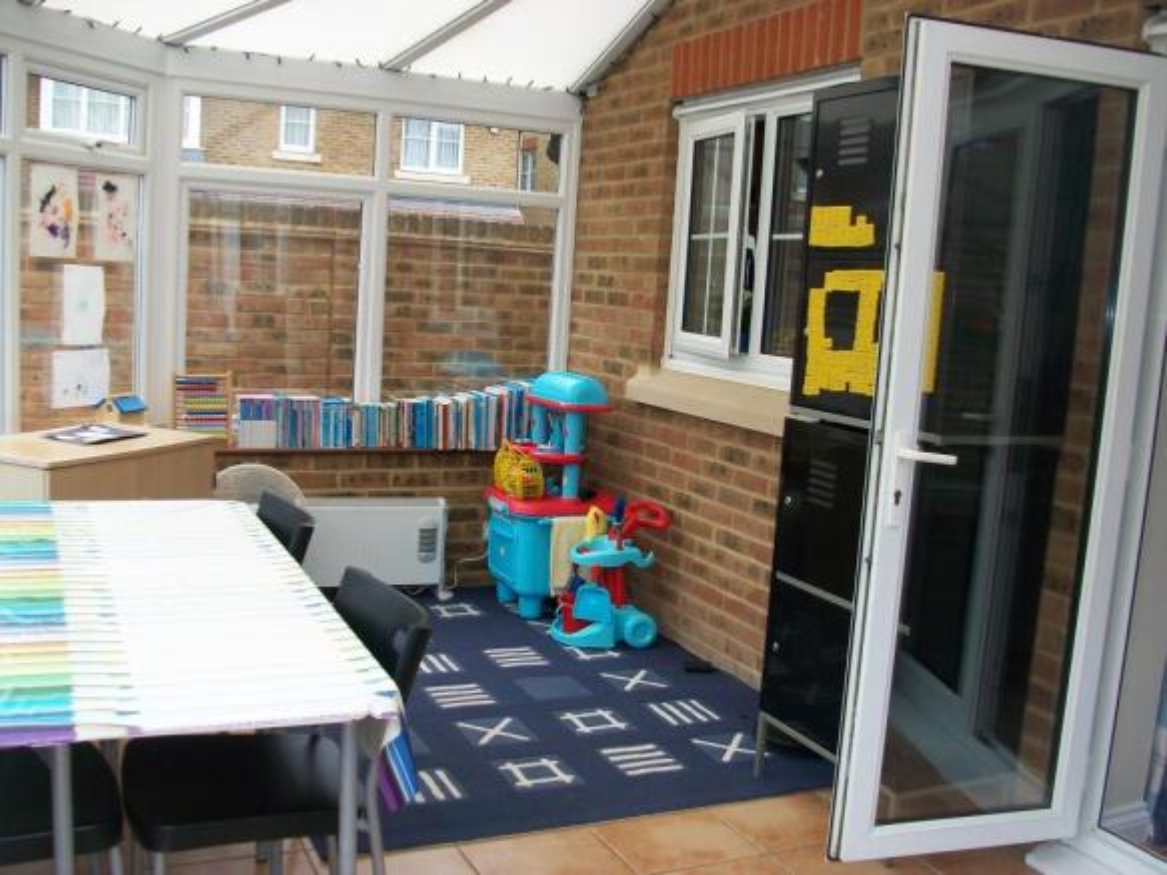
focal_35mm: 34
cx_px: 584
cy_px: 438
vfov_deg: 41.8
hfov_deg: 54.0
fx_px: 1146
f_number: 2.8
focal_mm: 5.7
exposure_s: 1/200
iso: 80
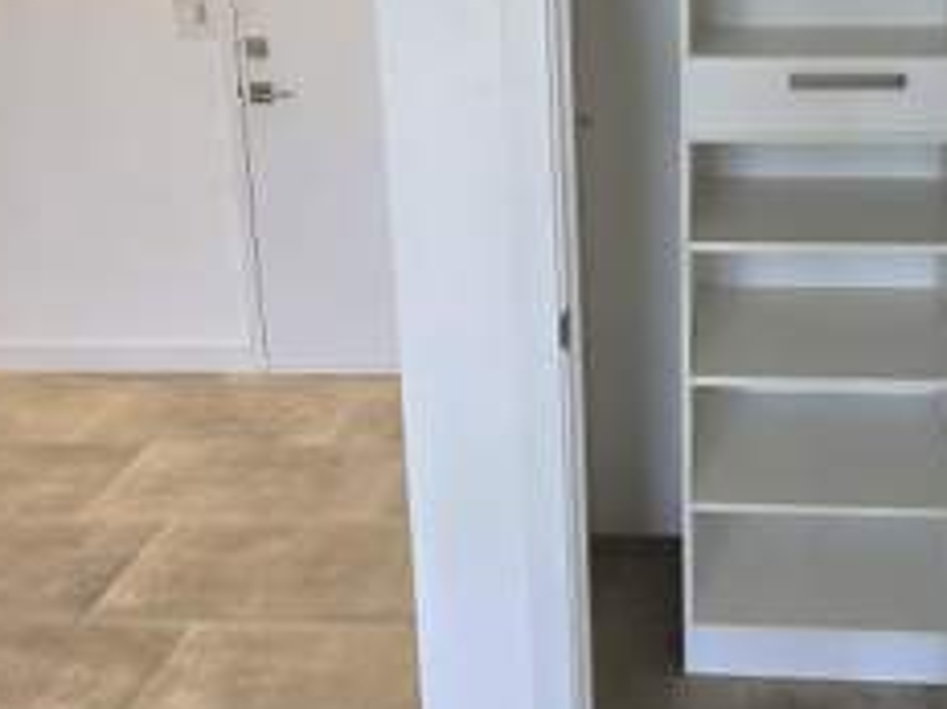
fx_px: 984
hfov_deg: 50.0
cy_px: 107
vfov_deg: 37.7
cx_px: 664
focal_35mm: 36
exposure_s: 1/50.3
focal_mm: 1.7
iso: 50
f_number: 2.2
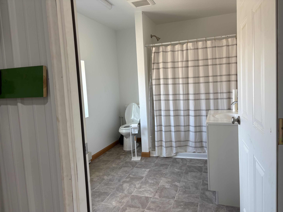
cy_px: 106
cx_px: 142
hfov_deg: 67.3
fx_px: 213
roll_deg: +3.9
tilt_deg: -5.9
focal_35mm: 26
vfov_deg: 53.1
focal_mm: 5.96
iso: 80
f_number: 1.6
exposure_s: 1/121
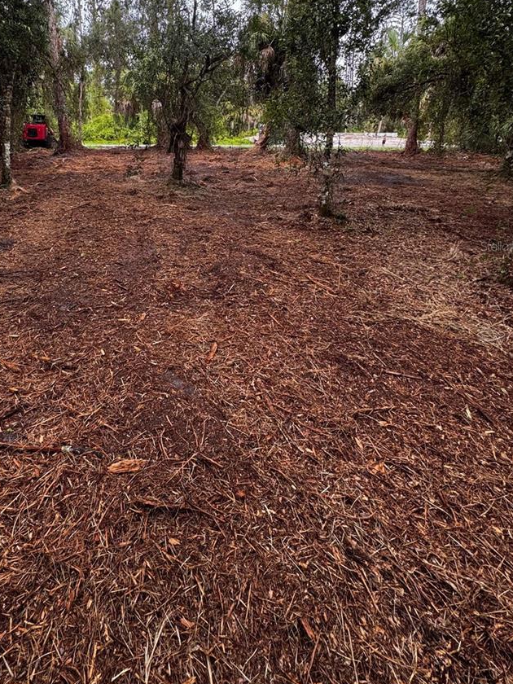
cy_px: 246
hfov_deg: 64.3
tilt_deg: -14.9
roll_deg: +0.5
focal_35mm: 20
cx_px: 172
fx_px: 395
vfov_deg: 79.8
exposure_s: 1/99
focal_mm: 2.22
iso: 100
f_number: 2.2
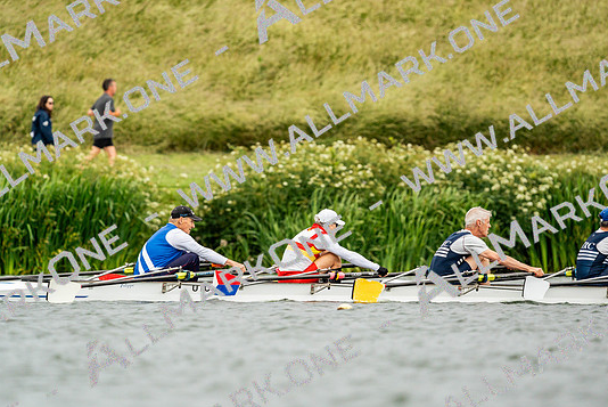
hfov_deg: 3.9
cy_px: 211
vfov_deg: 2.6
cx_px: 318
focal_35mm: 522
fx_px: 8823
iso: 1250
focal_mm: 481
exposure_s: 1/2000
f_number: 6.3
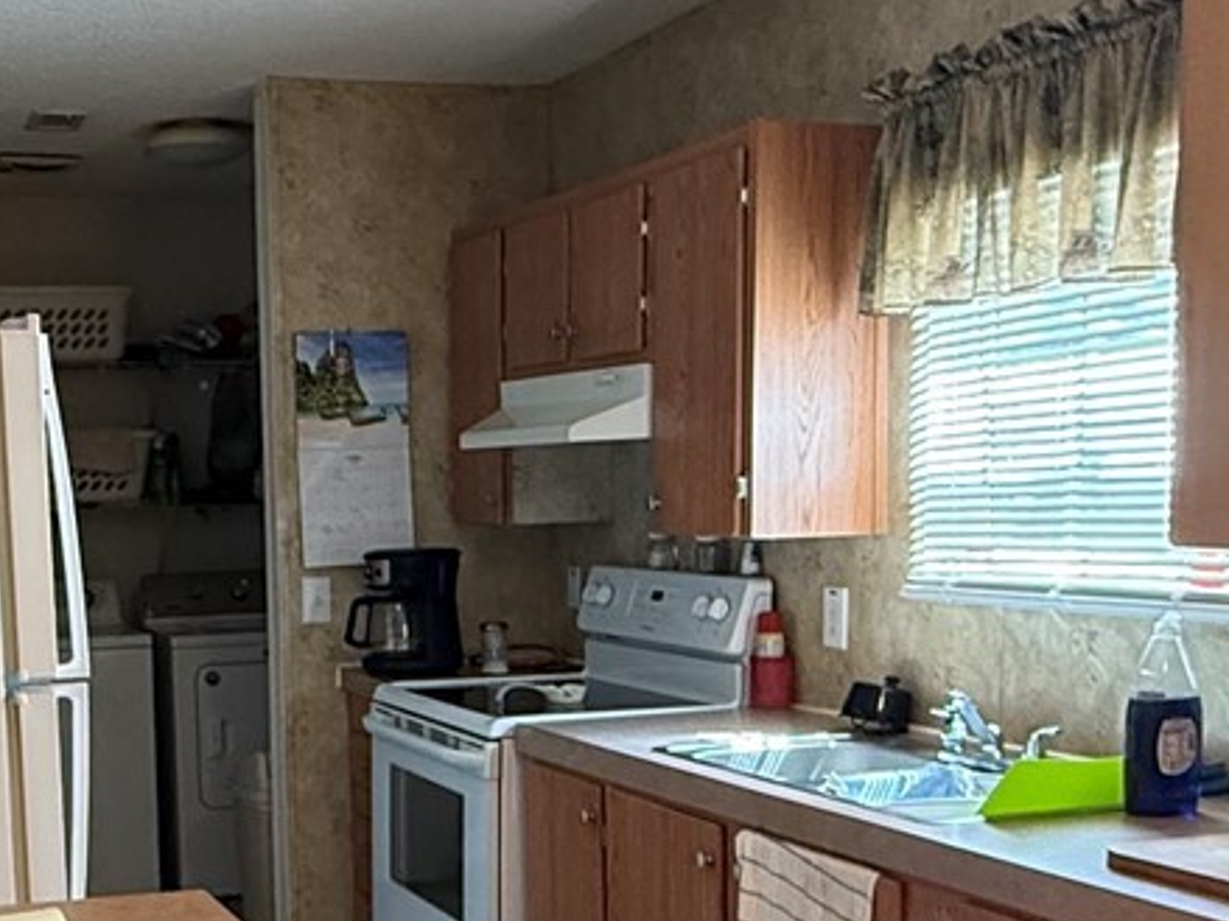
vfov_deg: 28.1
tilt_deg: -6.7
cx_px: 311
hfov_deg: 36.6
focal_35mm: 51
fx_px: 1810
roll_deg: +2.0
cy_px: 711
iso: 400
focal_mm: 2.22
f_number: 2.2
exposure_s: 1/60
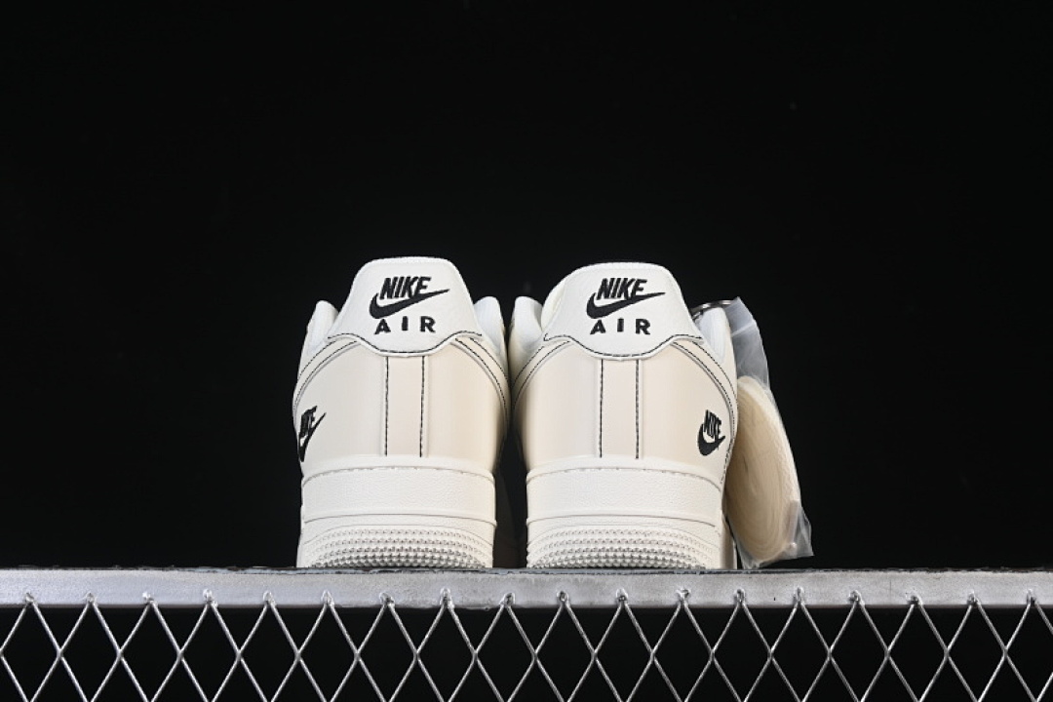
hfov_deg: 27.0
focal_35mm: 75
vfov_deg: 18.2
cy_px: 351
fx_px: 2194
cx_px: 526
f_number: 8
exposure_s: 1/80
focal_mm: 50
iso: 160
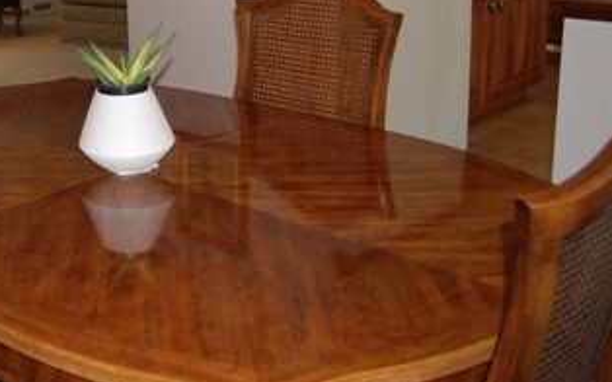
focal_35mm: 51
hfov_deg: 36.9
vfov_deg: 24.8
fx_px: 850
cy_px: 57
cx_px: 56
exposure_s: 1/60
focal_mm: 18
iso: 200
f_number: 3.5
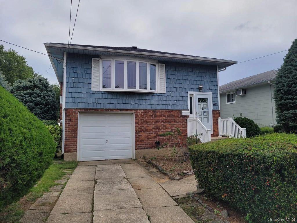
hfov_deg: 67.3
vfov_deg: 53.1
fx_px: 223
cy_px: 112
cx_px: 148
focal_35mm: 26
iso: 40
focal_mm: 5.4
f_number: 1.8
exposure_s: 1/2650
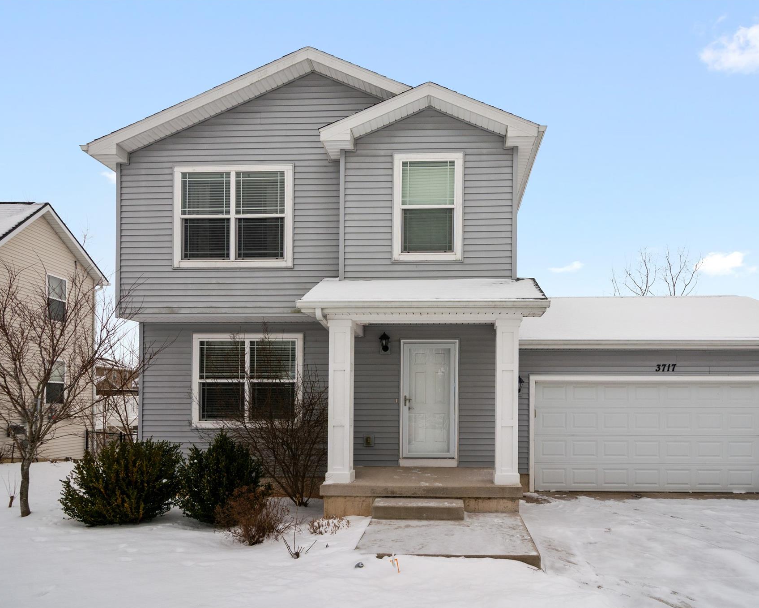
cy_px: 304
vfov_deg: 43.4
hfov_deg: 52.5
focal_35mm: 34
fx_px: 764
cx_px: 448
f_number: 9
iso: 320
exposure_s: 1/1600
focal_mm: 30
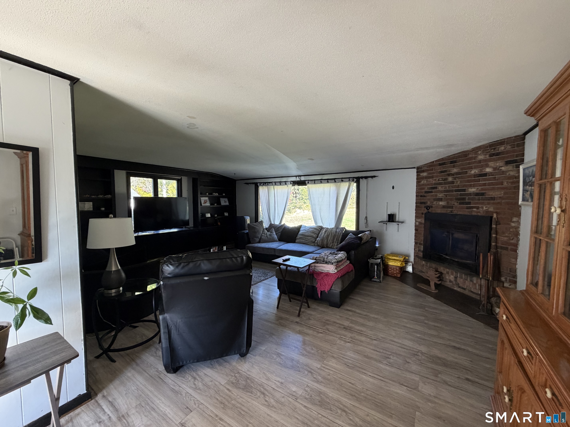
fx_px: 231
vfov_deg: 85.7
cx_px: 285
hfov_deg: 102.1
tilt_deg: -3.5
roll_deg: -0.6
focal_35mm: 14
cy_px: 214
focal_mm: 2.22
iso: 320
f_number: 2.2
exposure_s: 1/94
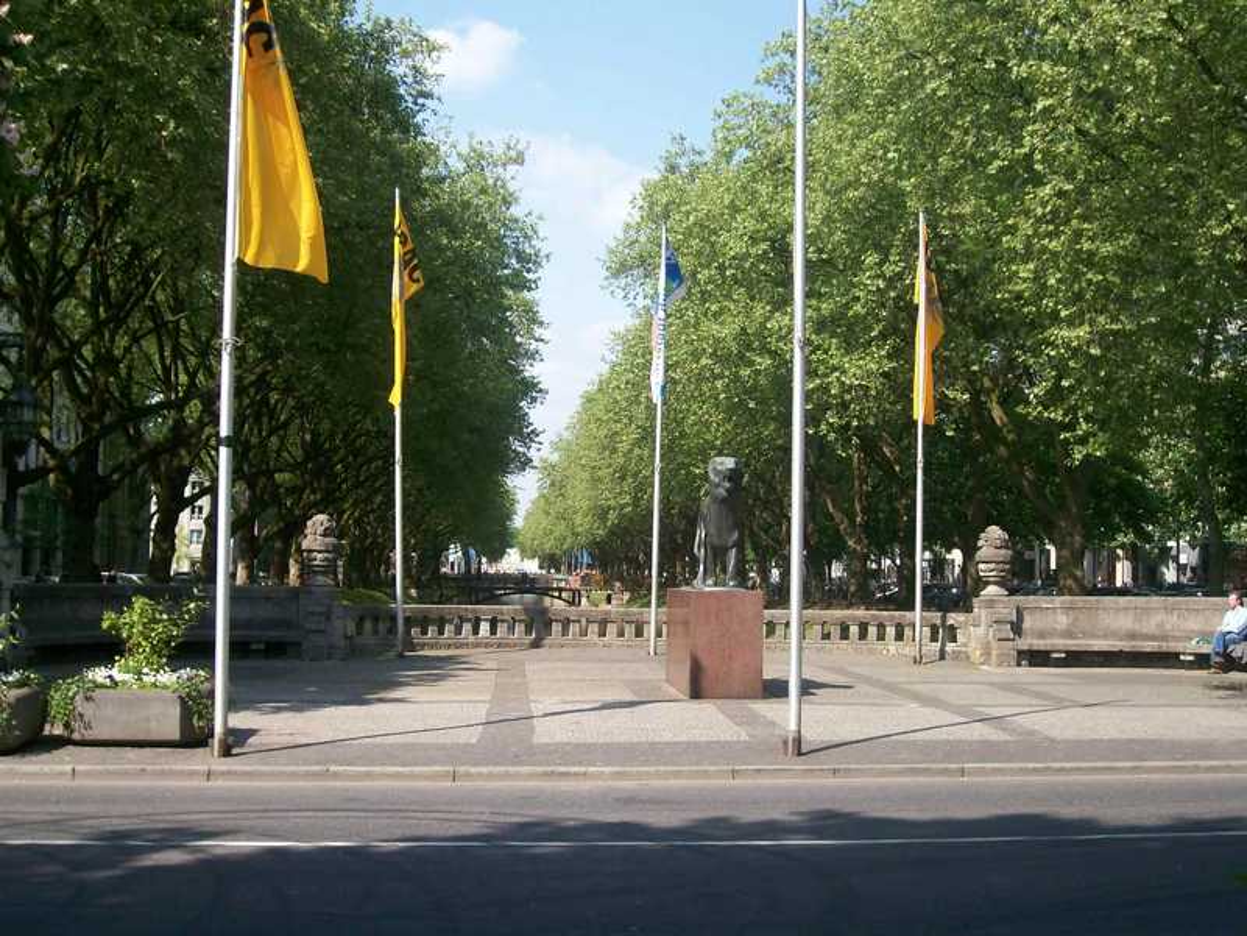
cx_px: 624
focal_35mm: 45
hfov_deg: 42.1
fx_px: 1621
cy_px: 468
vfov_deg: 32.2
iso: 80
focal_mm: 7.46
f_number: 3.1
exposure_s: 1/668
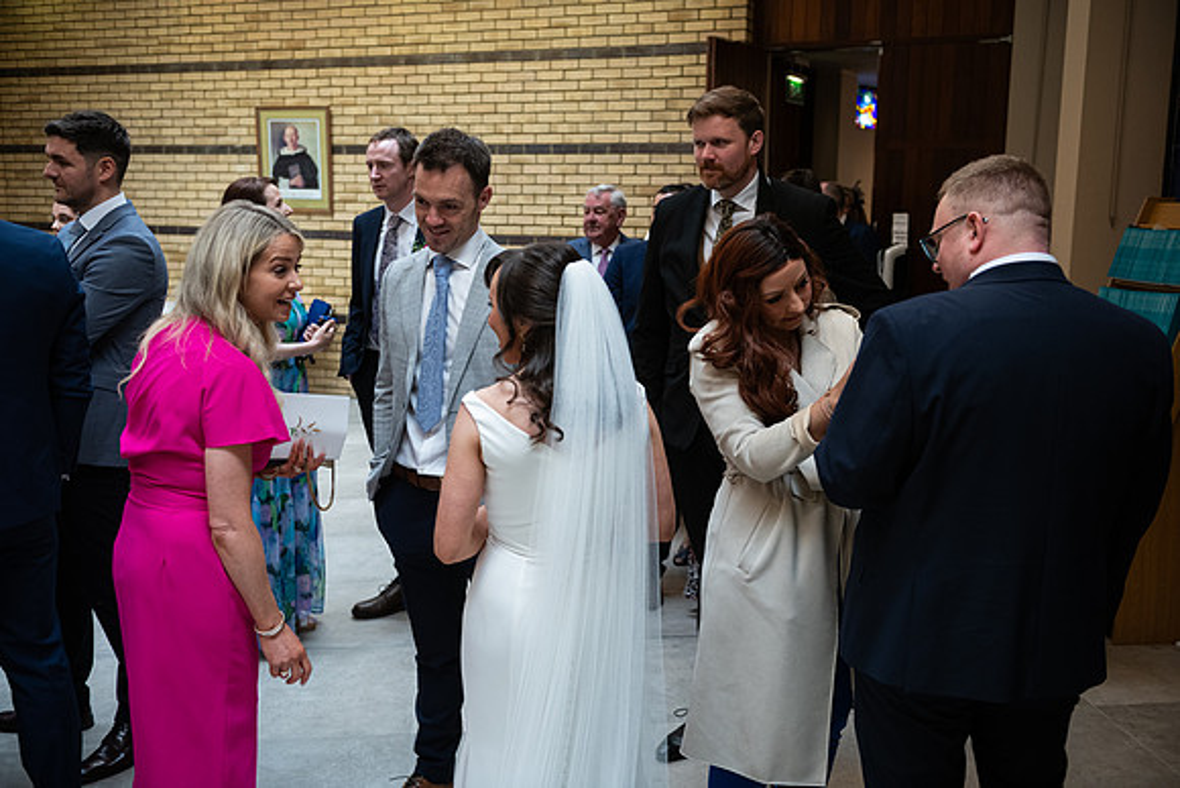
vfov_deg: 36.9
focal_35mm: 36
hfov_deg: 53.1
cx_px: 590
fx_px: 1180
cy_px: 394
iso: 800
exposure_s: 1/160
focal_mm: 36
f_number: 3.5
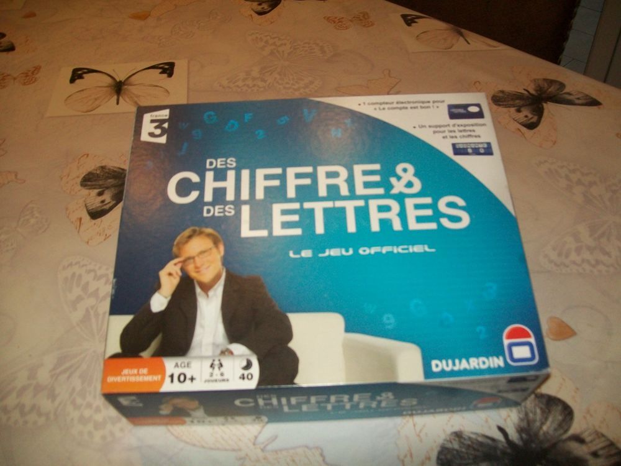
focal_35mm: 34
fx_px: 610
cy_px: 233
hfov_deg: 54.0
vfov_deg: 41.8
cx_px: 310
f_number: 2.7
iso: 160
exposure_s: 1/60
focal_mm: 6.1
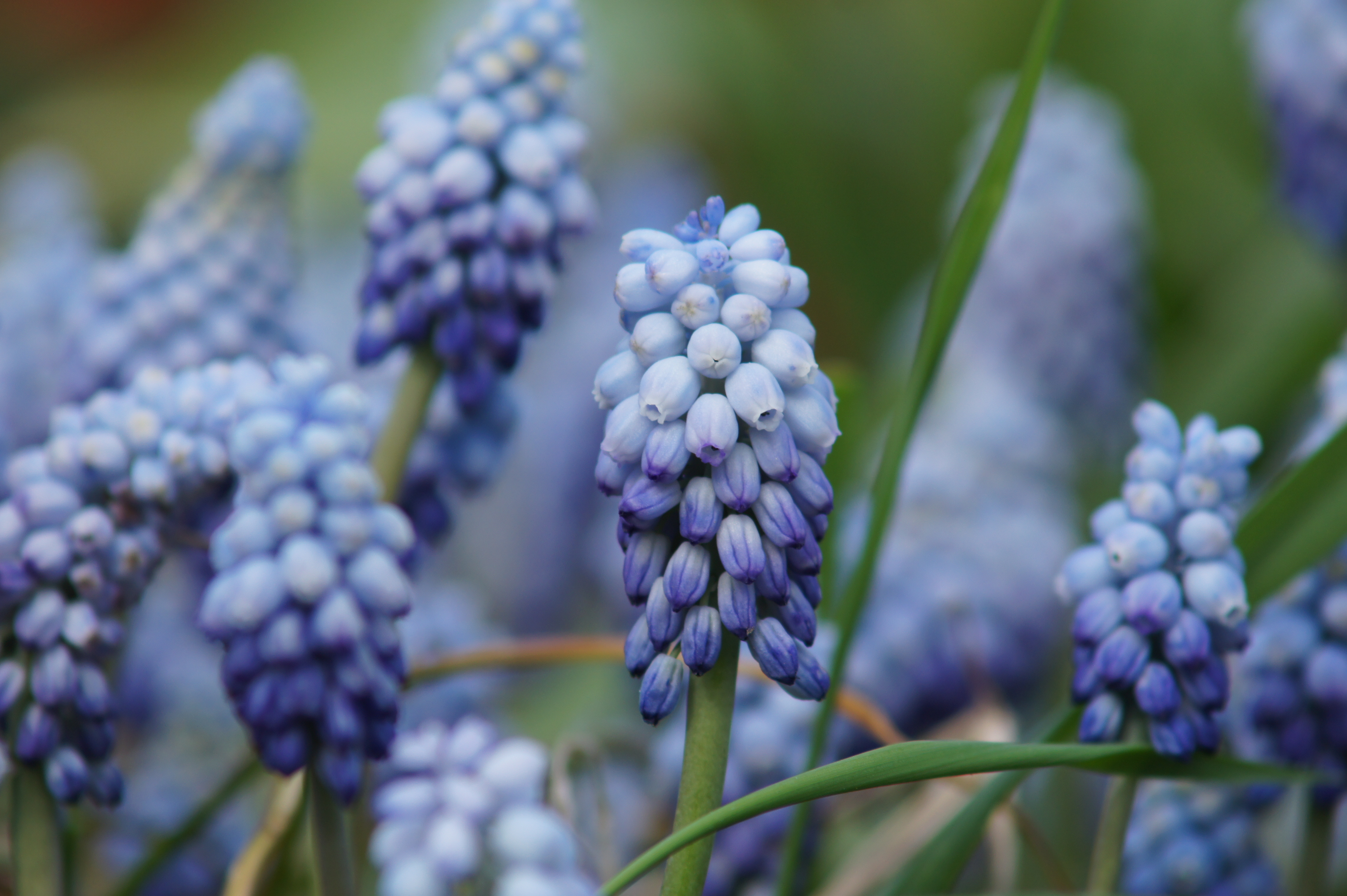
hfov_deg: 6.5
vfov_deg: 4.4
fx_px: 11779
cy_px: 448
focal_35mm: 315
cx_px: 674
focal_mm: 210
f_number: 6.3
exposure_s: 1/320
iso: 200
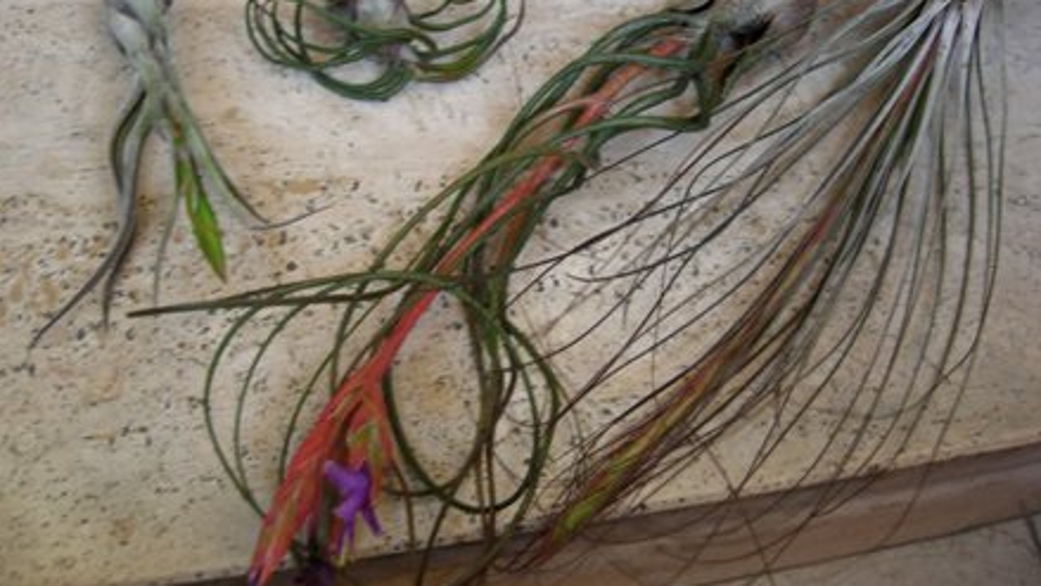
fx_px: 1104
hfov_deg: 50.5
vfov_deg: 29.7
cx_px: 515
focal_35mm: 40
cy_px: 270
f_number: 2.7
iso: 64
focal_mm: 7.5
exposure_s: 1/15.6
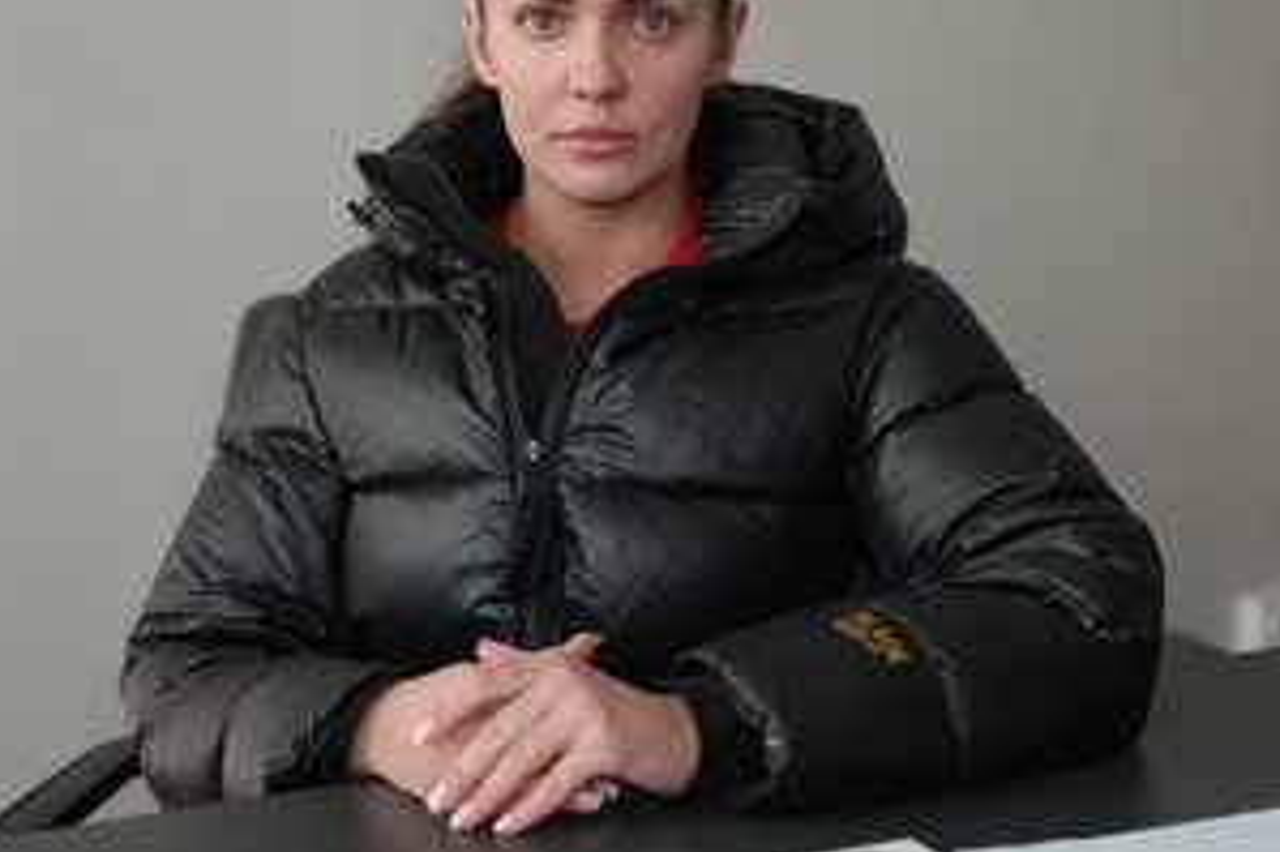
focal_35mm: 79
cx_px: 634
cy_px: 289
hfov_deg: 25.7
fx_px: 2807
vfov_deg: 17.2
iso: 800
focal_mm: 59
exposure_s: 1/320
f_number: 2.8
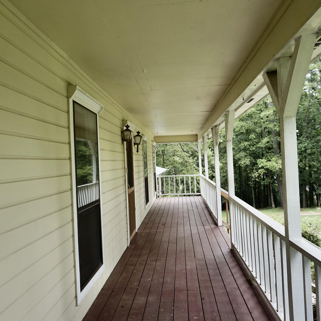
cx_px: 144
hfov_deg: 52.4
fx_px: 325
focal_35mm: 31
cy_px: 159
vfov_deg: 52.5
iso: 100
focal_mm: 16
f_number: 5.6
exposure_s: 1/80
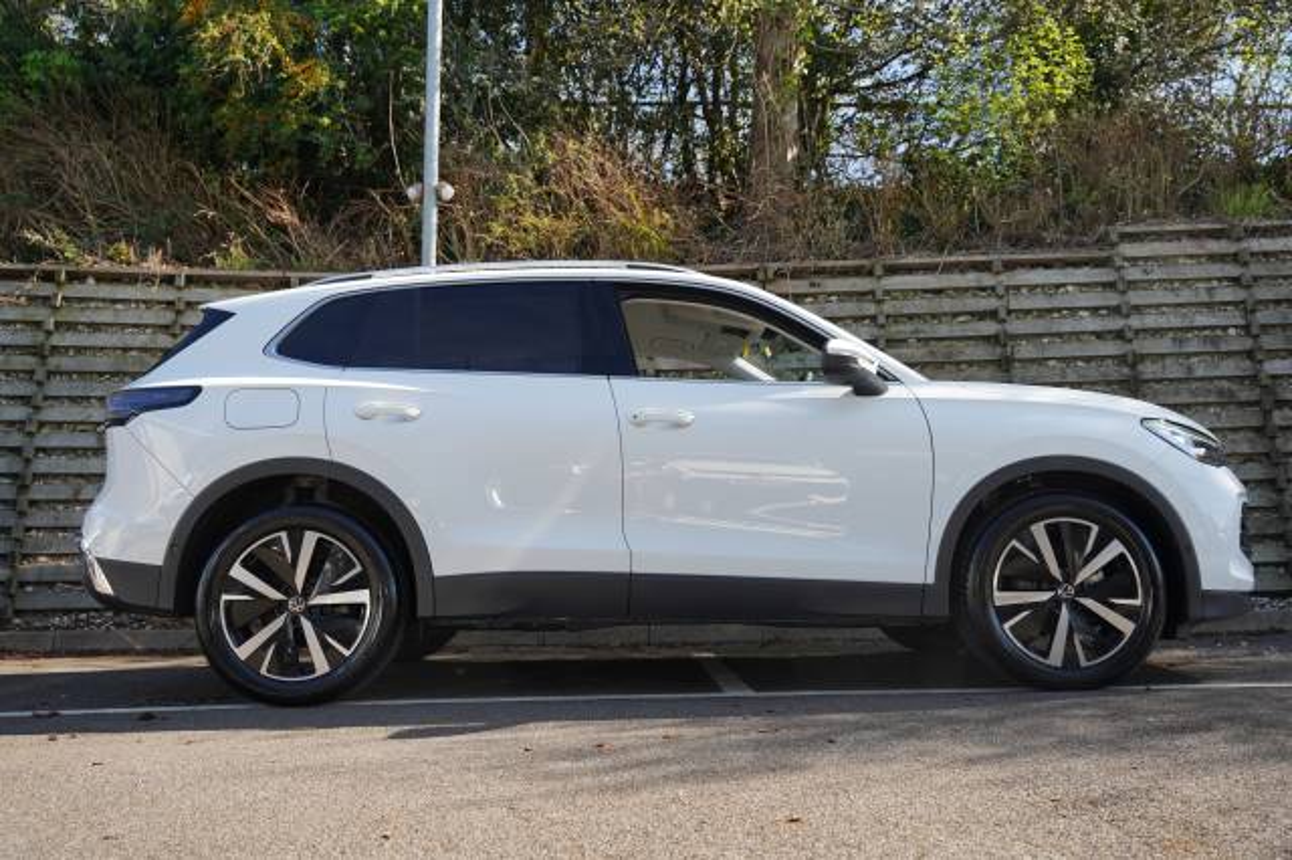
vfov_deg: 42.7
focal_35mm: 31
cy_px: 430
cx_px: 646
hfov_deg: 60.8
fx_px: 1101
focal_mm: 30.7
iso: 125
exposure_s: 1/160
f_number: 4
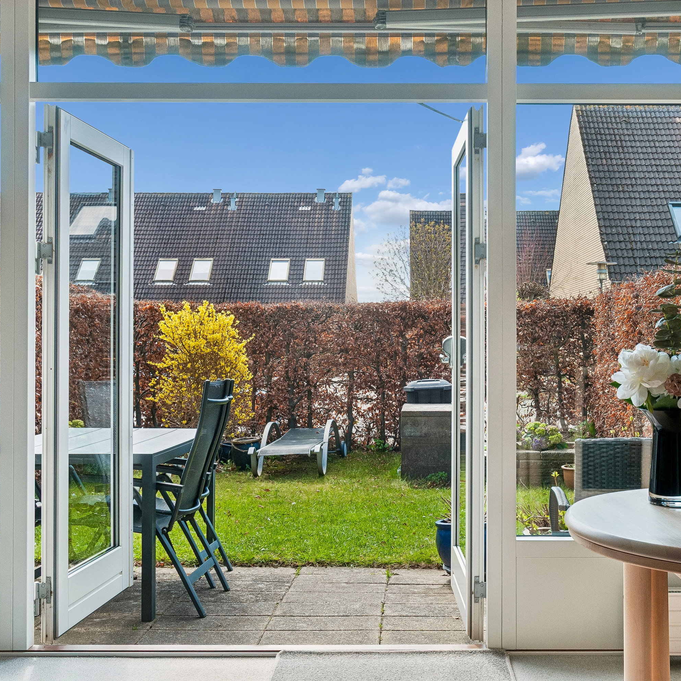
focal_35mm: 46
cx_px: 410
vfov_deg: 36.8
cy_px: 340
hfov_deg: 36.7
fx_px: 1024
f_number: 10
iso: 200
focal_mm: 24
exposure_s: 1/100
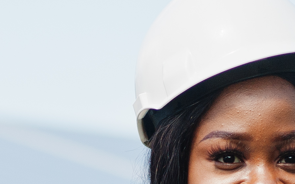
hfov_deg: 5.1
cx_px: -42
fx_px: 3288
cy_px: 416
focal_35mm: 409
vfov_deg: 3.2
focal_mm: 85
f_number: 2.2
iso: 200
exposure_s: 1/6400
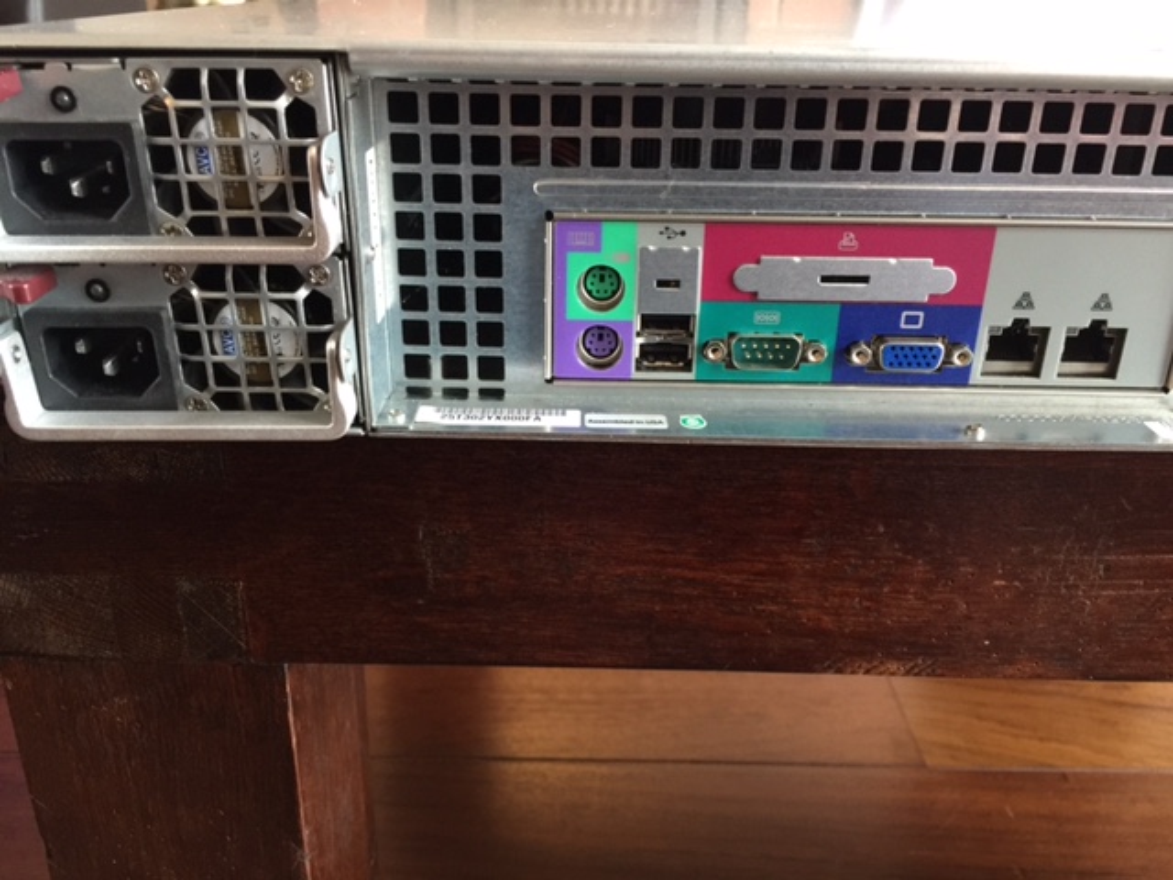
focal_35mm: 29
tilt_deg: -24.3
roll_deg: -1.8
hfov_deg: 61.7
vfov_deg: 48.2
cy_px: 440
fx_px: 983
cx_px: 586
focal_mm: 4.15
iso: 125
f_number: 2.2
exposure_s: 1/10
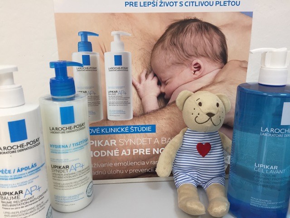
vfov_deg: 48.2
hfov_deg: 61.7
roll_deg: -0.8
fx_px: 243
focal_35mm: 29
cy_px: 109
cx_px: 145
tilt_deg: -16.1
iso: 50
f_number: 2.2
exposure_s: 1/33
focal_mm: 4.15
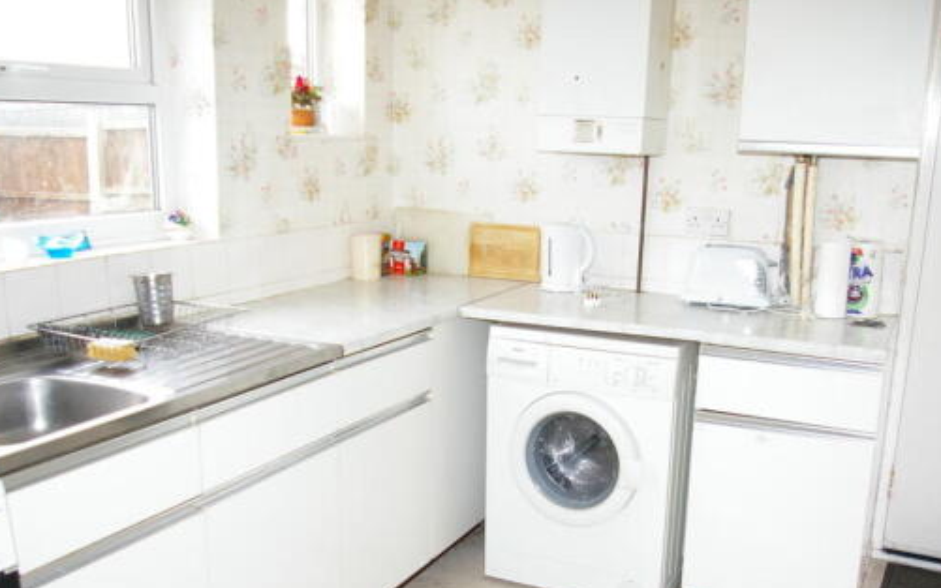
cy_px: 376
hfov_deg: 54.0
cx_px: 501
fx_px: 923
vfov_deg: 35.1
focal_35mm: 36
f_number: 3.5
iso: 200
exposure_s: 1/45
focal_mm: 18
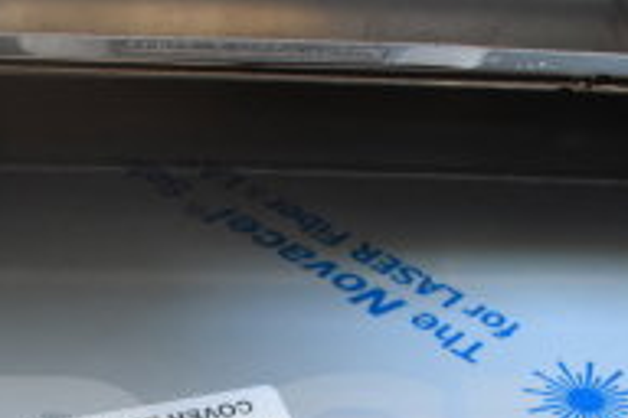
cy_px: 635
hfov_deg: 23.6
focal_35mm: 86
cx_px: 255
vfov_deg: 14.7
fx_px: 1500
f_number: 3.5
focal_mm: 18
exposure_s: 1/30
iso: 1250
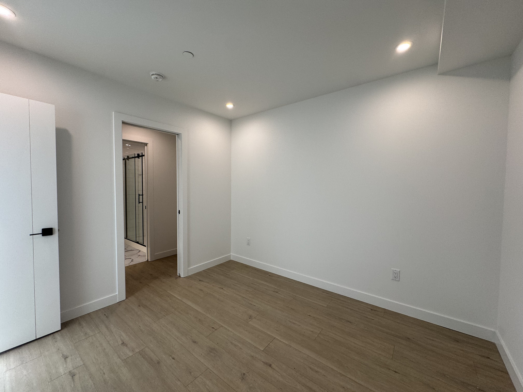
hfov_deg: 102.1
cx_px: 262
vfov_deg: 85.7
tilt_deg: -2.4
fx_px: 212
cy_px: 196
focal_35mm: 14
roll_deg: -0.3
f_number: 2.2
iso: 80
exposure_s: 1/120
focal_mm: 2.22
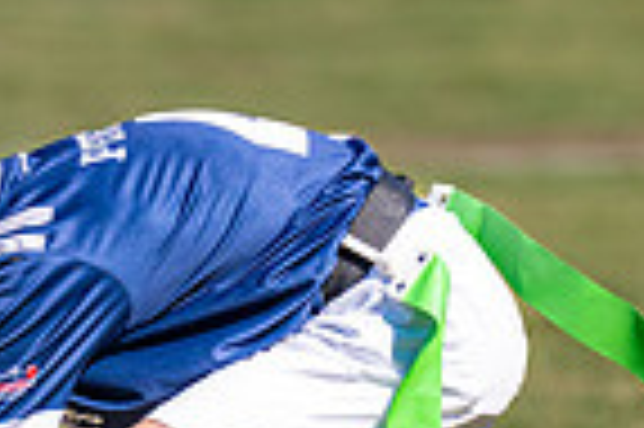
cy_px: 382
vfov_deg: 1.5
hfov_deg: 2.2
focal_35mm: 926
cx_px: 96
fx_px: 16546
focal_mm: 185
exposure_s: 1/3200
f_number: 2.8
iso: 160
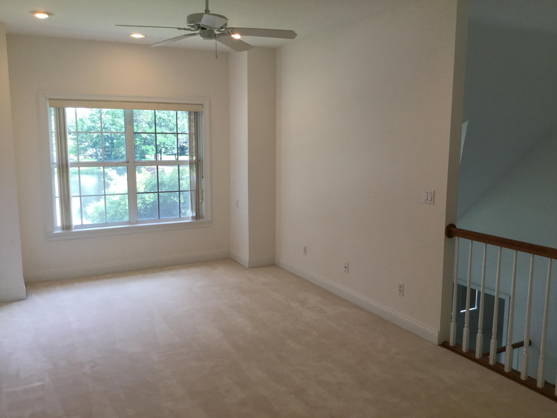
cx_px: 278
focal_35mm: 31
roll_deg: -0.5
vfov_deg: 45.4
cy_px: 209
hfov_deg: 58.4
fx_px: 499
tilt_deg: -8.3
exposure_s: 1/40
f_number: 2.4
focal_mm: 3.3
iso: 32
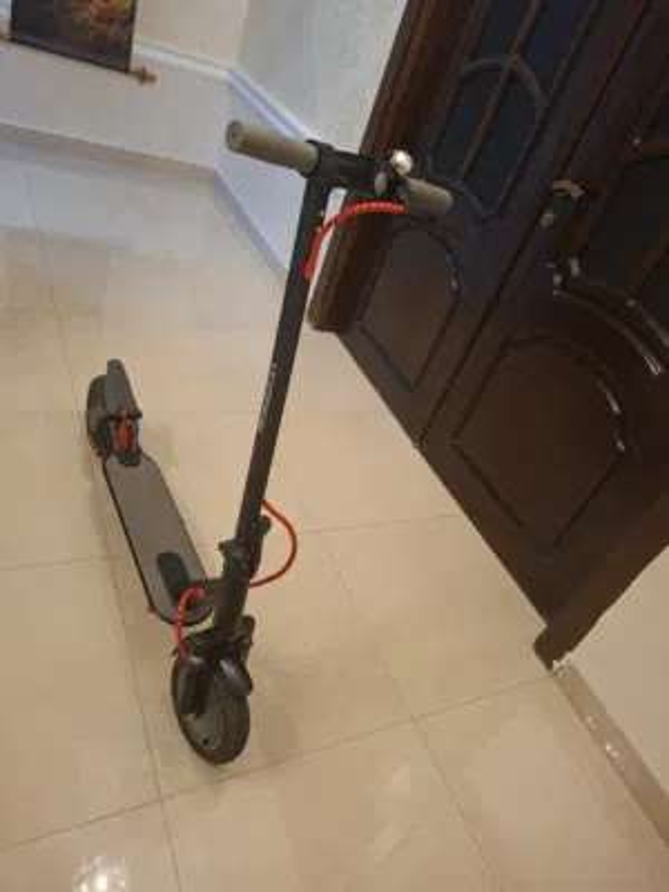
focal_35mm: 23
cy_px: 446
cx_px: 334
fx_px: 593
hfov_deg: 58.9
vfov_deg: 73.9
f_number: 1.8
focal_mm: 5.54
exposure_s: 1/25
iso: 400
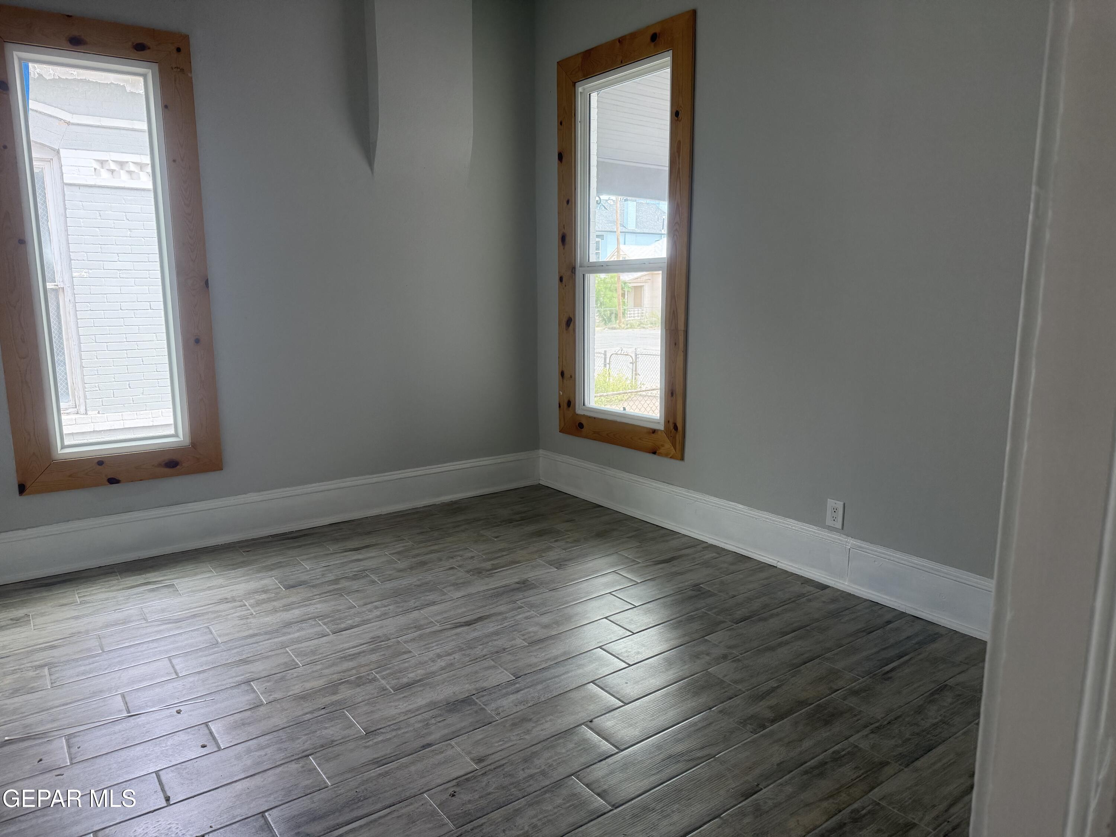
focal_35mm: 24
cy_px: 418
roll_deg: -0.1
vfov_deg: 56.8
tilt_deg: -8.6
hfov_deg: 71.6
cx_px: 558
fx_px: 774
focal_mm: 6.76
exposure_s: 1/240
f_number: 1.78
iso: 200
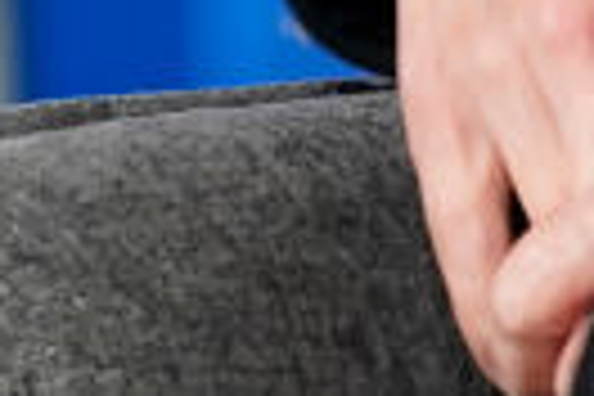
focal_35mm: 1547
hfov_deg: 1.3
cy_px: -963
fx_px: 25524
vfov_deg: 0.9
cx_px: 1602
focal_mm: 200
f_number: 3.5
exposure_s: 1/160
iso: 1600
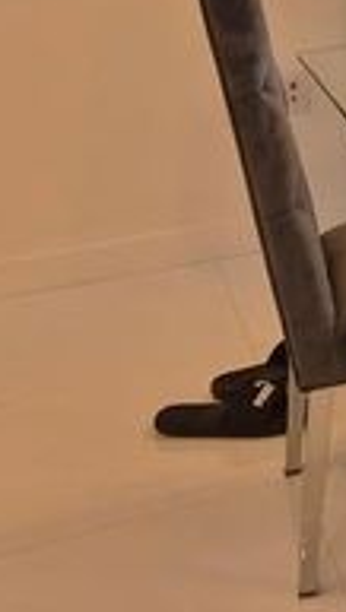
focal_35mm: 83
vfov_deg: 23.4
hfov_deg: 12.1
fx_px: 1350
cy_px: -120
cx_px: 794
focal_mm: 5.4
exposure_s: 1/120
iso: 160
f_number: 1.8
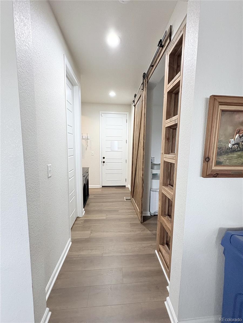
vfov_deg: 102.1
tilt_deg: -6.9
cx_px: 122
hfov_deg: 85.7
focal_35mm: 14
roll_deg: +1.0
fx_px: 131
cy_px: 162
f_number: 2.2
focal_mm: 2.22
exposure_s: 1/60
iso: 320
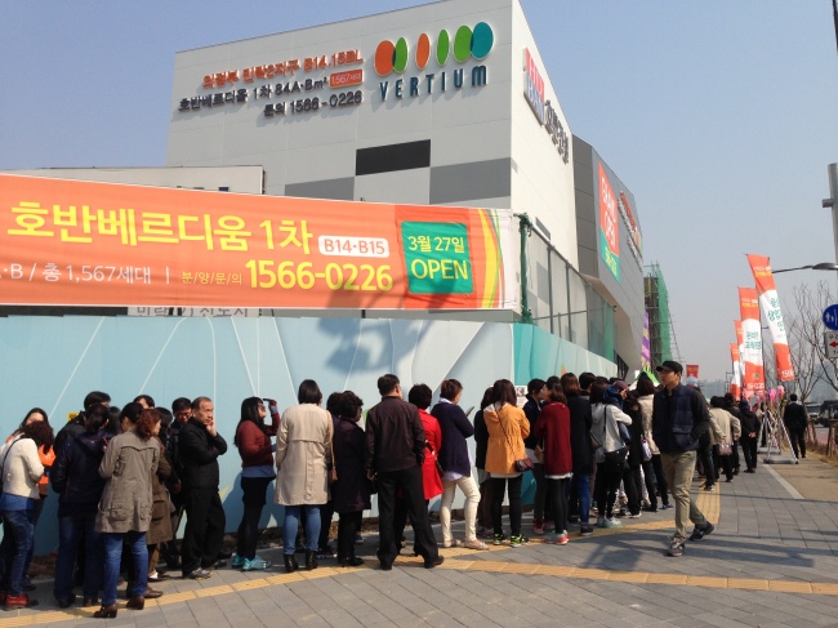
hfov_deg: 55.4
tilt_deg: +8.1
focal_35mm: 33
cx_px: 419
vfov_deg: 42.9
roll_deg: -1.9
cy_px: 314
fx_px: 799
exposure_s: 1/2008
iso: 50
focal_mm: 4.12
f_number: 2.4
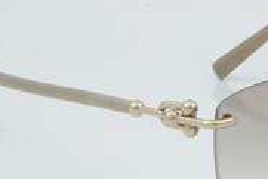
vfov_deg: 7.6
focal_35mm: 182
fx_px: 1357
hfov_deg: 11.2
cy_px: 115
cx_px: 258
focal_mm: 55
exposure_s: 1/3
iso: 100
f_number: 29
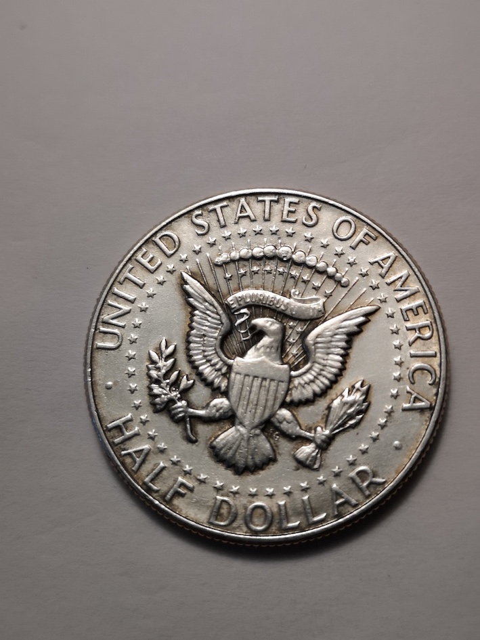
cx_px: 240
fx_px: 906
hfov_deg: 29.7
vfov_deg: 38.9
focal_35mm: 49
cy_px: 320
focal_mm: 5.58
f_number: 1.8
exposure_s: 1/50
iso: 80
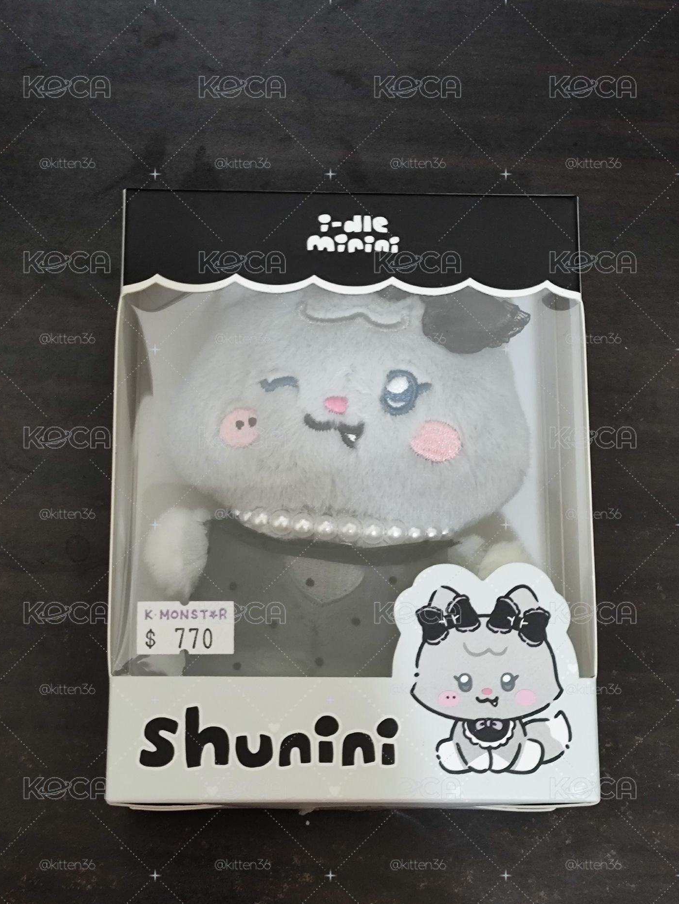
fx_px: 1568
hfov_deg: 24.4
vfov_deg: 32.2
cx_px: 331
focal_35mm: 60
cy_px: 466
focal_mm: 4.71
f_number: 1.79
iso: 390
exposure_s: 1/30
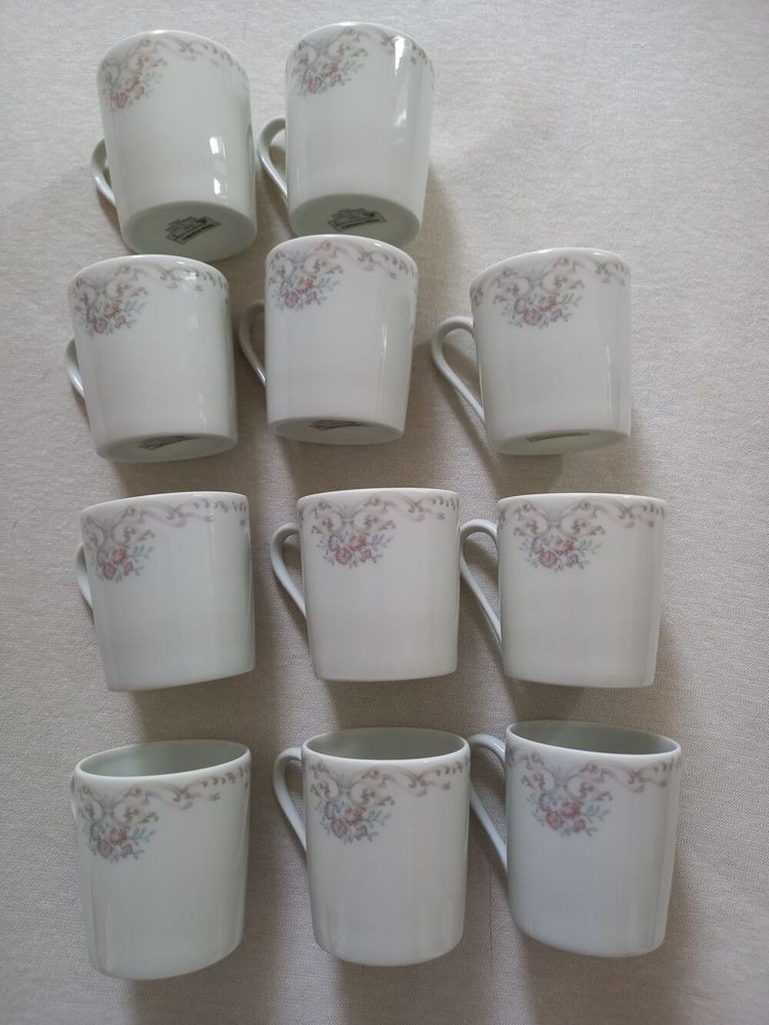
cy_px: 512
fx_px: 740
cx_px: 384
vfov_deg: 69.4
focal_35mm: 25
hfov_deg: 54.9
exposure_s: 1/50
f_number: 2
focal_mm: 4.6
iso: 200
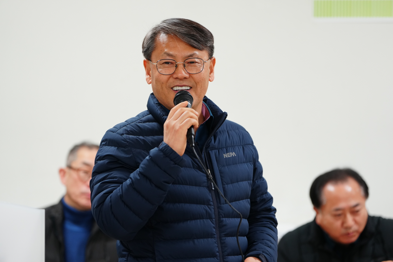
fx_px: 1452
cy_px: 131
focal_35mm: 133
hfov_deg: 15.4
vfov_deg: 10.3
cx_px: 196
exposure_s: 1/160
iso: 1000
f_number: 2.8
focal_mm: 133
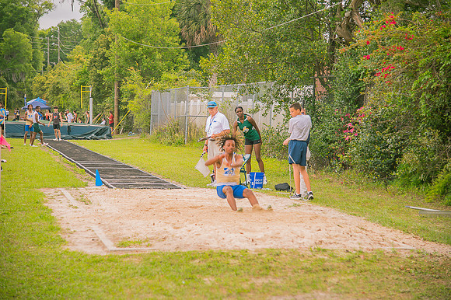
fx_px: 1077
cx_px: 226
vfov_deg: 15.9
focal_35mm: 86
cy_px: 150
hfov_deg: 23.7
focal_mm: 86
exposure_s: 1/200
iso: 200
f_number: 4
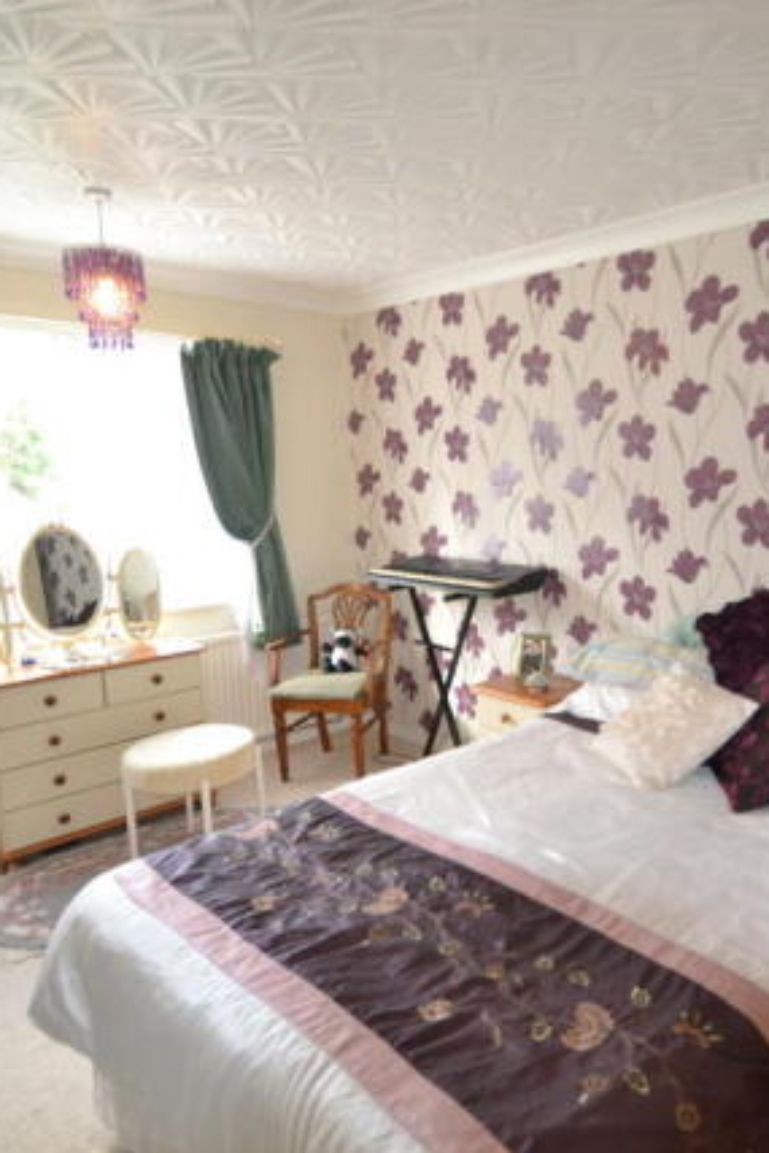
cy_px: 579
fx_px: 736
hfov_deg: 51.9
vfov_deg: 76.1
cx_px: 608
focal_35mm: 23
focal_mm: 10
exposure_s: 1/60
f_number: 3.5
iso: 800
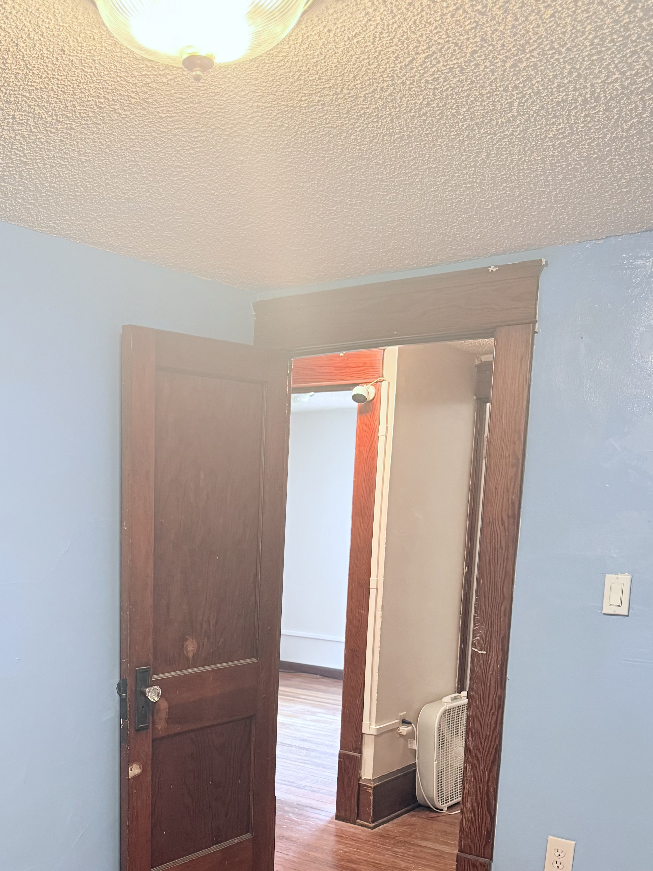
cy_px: 671
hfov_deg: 36.8
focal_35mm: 38
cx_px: 160
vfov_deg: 46.9
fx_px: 956
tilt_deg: -10.2
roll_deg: -1.1
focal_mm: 6.76
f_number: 1.78
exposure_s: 1/60
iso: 320
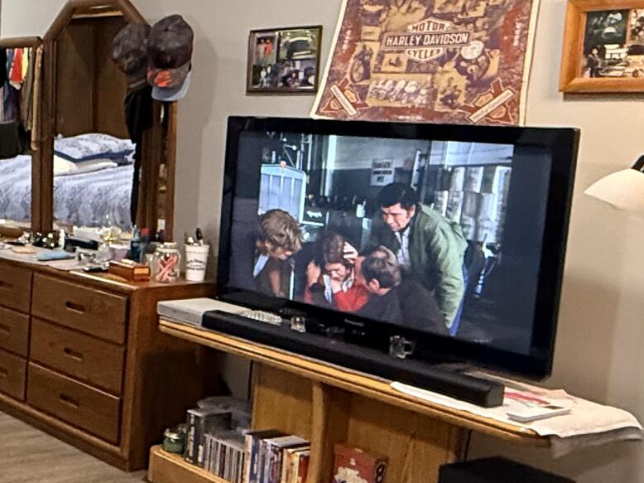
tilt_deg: -6.0
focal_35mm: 54
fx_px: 1004
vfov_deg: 27.0
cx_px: -242
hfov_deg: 27.9
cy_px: 215
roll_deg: -0.3
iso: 640
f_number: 2.2
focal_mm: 2.22
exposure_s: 1/60
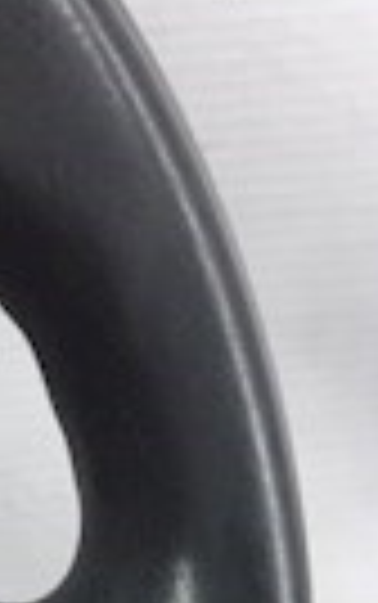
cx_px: -274
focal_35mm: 110
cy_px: 1022
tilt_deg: -36.6
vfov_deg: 16.4
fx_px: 1809
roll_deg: +3.8
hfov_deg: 11.2
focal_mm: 4.15
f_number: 2.2
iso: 40
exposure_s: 1/33
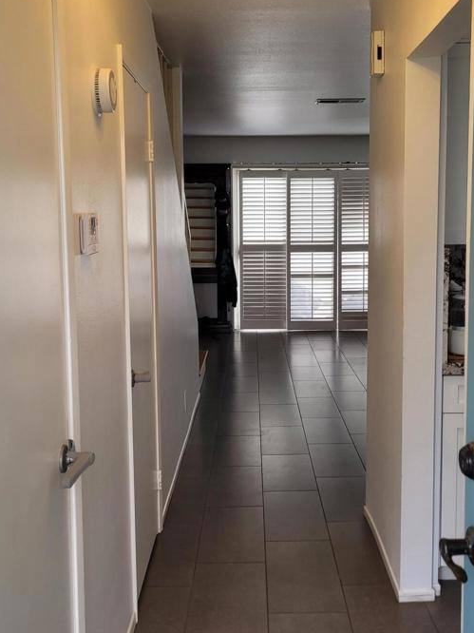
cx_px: 256
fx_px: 731
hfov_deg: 35.9
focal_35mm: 40
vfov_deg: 46.8
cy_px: 291
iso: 50
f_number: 1.8
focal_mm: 5.4
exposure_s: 1/100
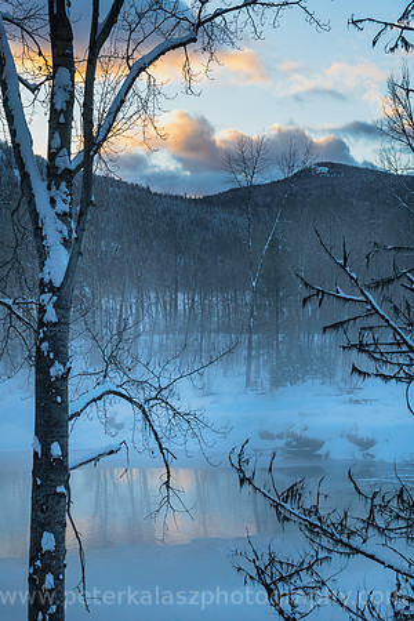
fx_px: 949
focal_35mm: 55
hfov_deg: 24.6
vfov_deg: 36.2
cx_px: 207
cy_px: 310
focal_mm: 55
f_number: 8
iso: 64
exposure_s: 1/100
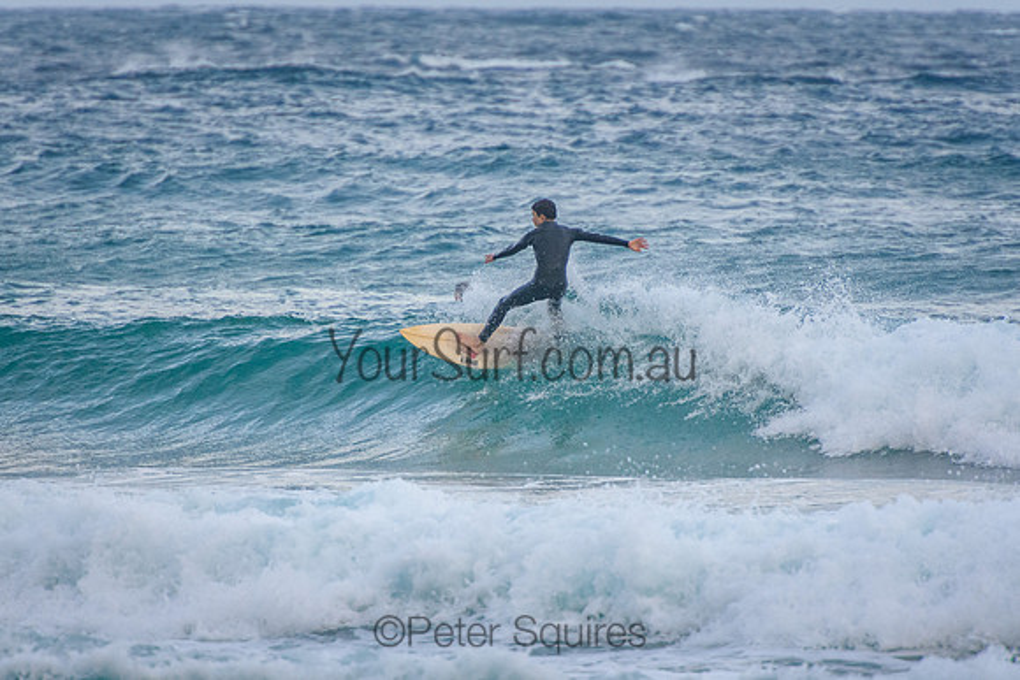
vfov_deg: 2.2
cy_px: 340
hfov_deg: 3.4
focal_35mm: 615
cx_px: 510
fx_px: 17422
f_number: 5.6
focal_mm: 400
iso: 900
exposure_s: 1/1600
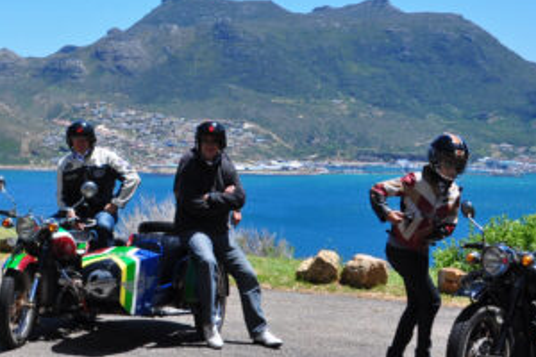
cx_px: -39
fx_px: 1206
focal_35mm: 81
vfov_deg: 16.9
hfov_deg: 23.6
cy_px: 195
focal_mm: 18
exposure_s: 1/250
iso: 200
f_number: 10
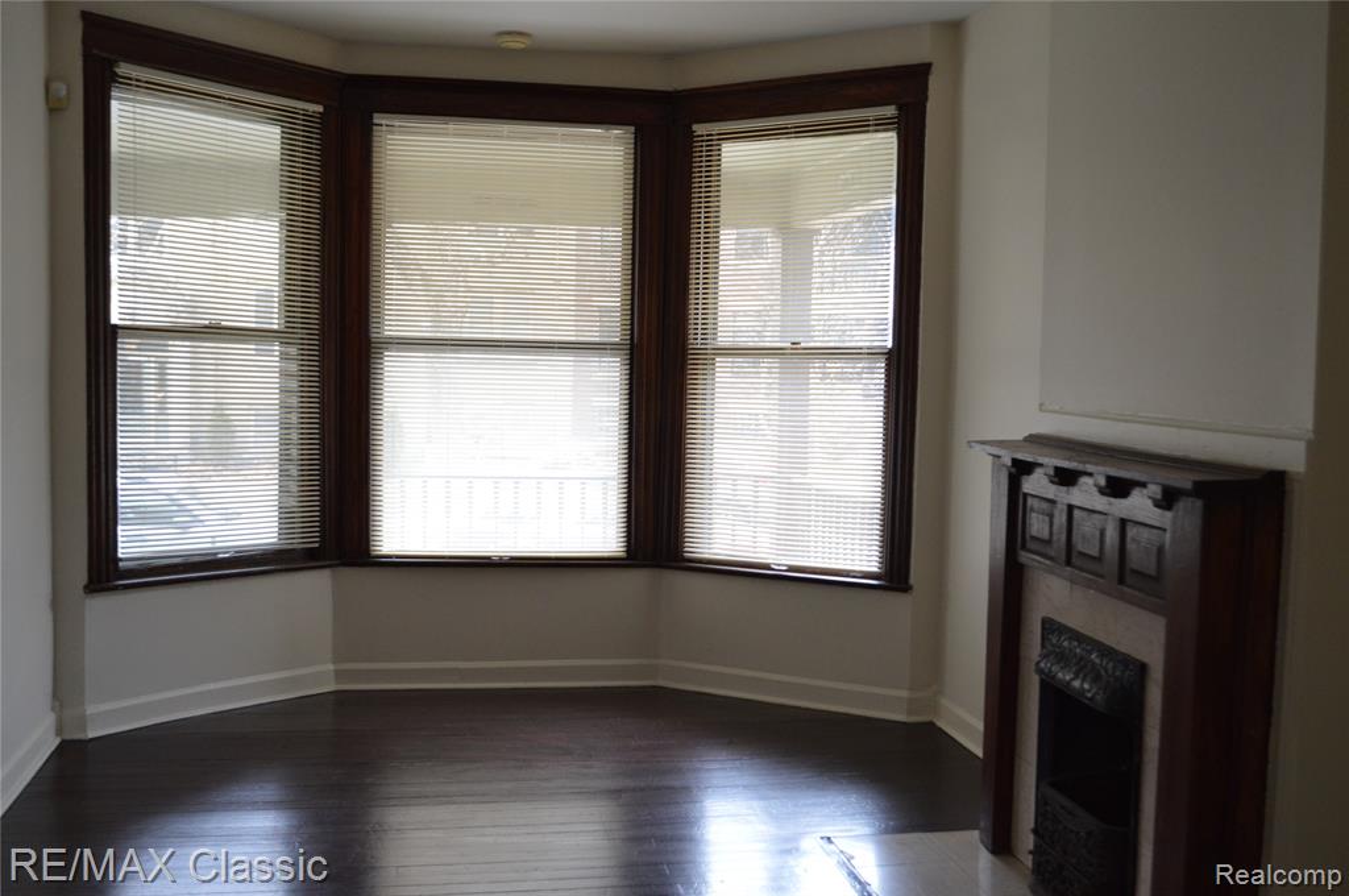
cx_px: 674
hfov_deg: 49.6
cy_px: 448
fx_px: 1460
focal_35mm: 39
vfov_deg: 34.1
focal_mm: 26
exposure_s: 1/60
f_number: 4.2
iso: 1000
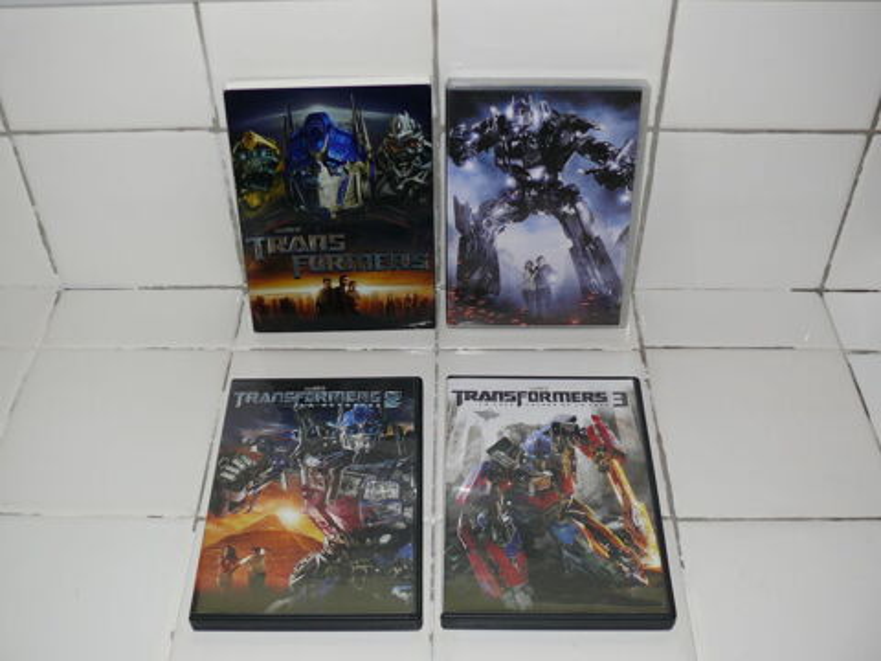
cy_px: 330
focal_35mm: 40
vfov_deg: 36.0
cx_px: 440
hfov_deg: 46.8
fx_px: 1018
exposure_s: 1/30
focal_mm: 8.2
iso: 100
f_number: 2.8
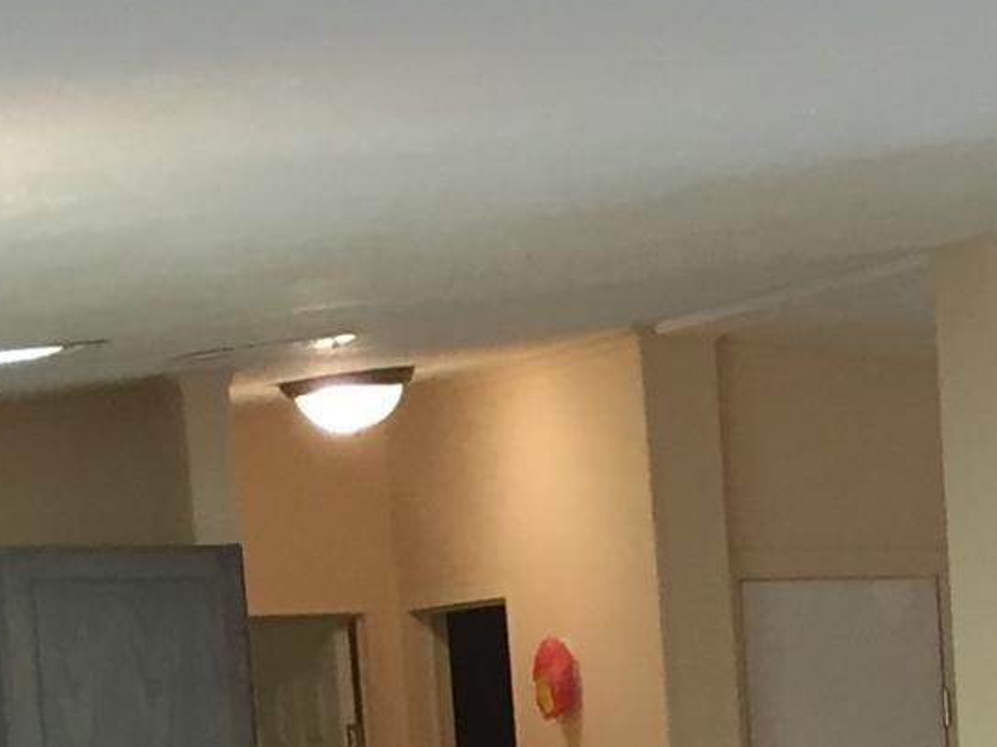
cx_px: 1424
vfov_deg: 8.8
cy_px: 1454
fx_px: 4578
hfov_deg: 11.9
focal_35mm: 159
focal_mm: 4.15
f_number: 2.2
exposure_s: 1/30
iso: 80
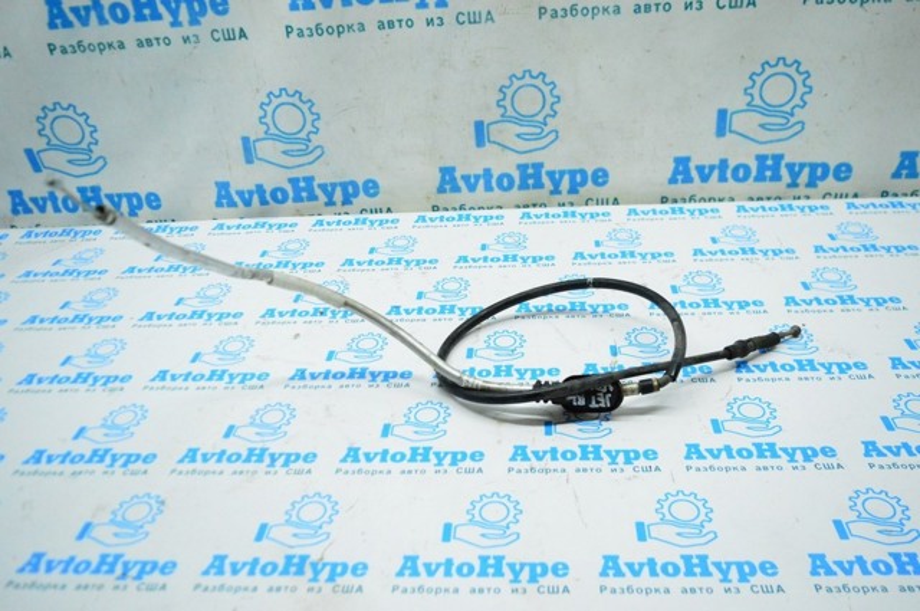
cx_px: 460
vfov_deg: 43.5
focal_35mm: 30
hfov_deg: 62.0
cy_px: 306
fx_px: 766
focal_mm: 20
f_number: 4
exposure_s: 1/800
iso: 6400
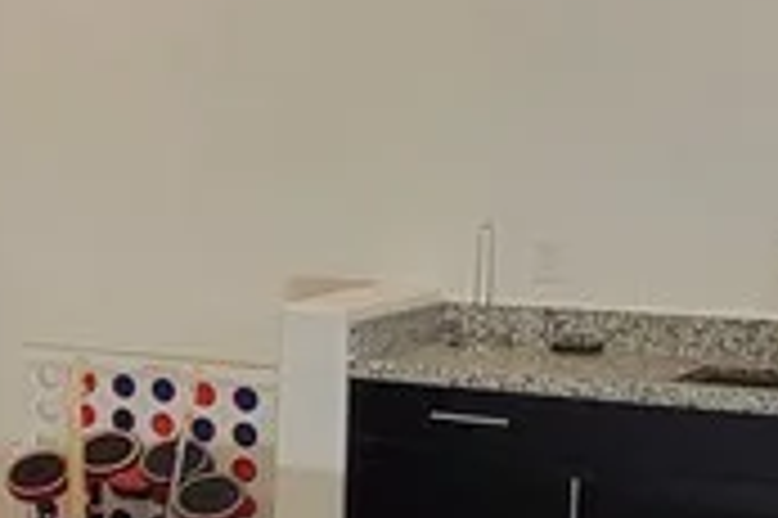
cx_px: -589
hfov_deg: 19.5
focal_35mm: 80
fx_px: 1727
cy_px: 288
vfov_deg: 17.0
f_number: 2.2
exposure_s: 1/60
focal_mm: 2.2
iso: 250
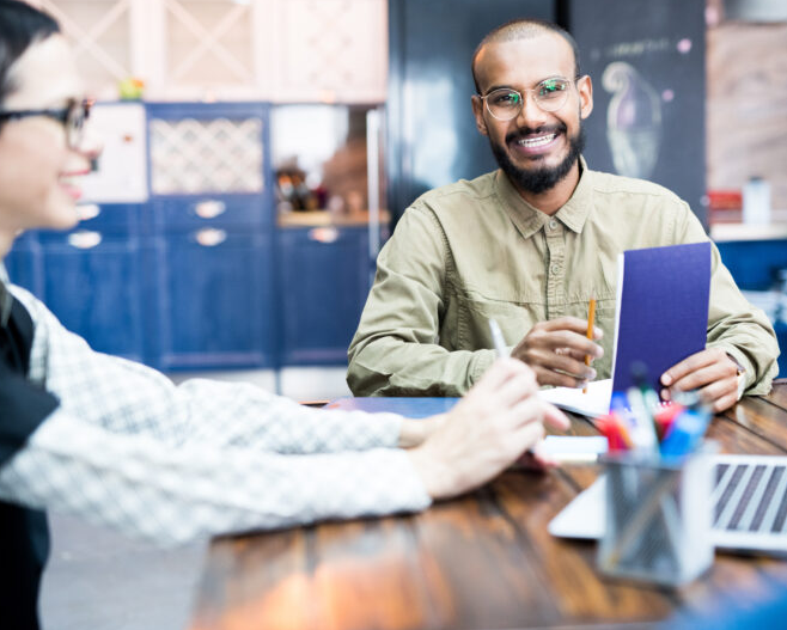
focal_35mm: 57
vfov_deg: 26.7
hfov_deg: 32.9
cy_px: 313
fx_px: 1328
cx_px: 460
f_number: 2.2
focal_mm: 50
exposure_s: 1/160
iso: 800
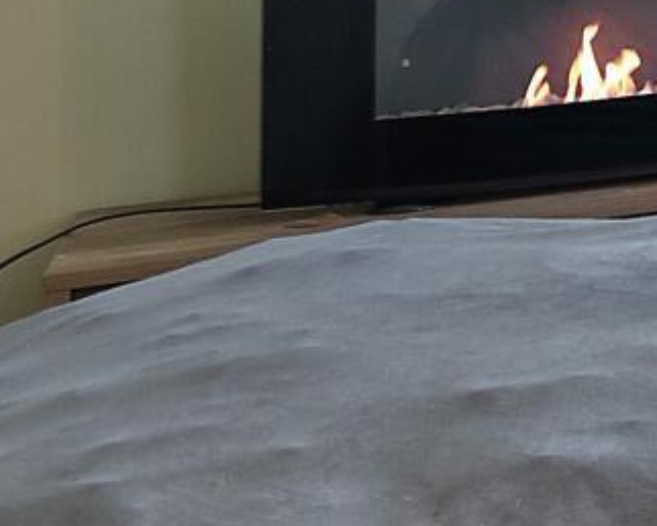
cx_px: 2908
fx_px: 2549
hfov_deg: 7.3
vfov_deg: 10.8
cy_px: -497
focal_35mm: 131
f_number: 4.5
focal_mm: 10
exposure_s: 1/2
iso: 100
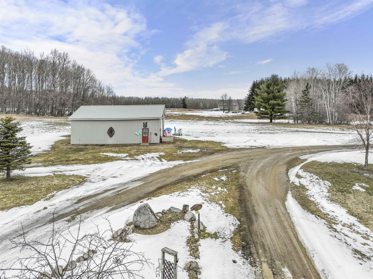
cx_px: 186
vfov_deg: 56.8
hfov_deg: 71.6
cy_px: 140
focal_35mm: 24
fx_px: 258
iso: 100
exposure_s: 1/160
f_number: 2.8
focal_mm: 12.29
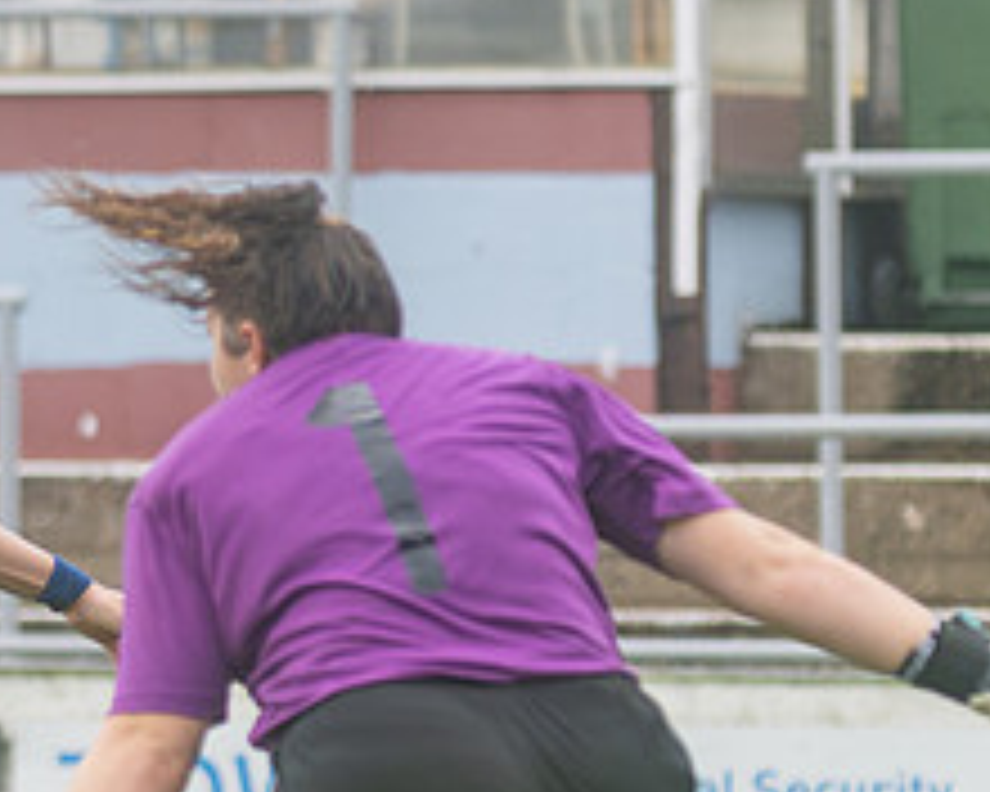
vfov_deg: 1.7
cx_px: -431
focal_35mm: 913
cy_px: 640
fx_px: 26751
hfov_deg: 2.1
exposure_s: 1/1600
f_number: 2.8
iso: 500
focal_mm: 155
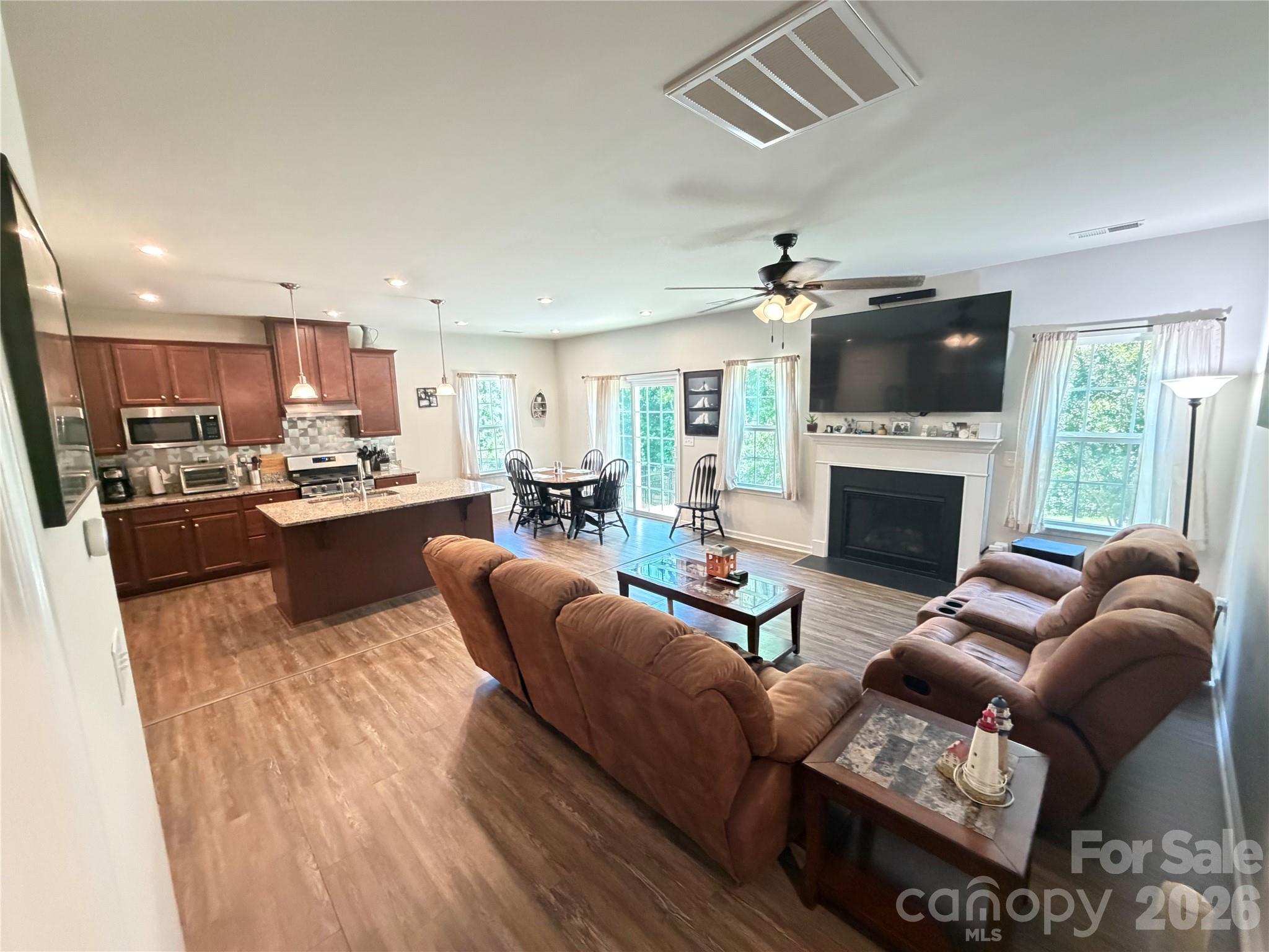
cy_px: 476
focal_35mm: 14
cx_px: 634
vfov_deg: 85.7
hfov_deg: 102.1
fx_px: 513
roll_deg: +2.4
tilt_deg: -8.7
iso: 800
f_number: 2.2
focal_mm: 2.22
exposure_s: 1/60
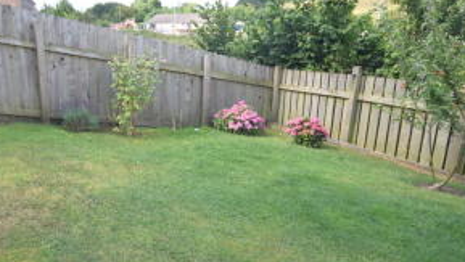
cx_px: 140
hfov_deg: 60.5
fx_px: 382
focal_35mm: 31
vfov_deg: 37.8
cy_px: 145
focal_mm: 12
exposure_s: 1/125
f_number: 5.6
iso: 100
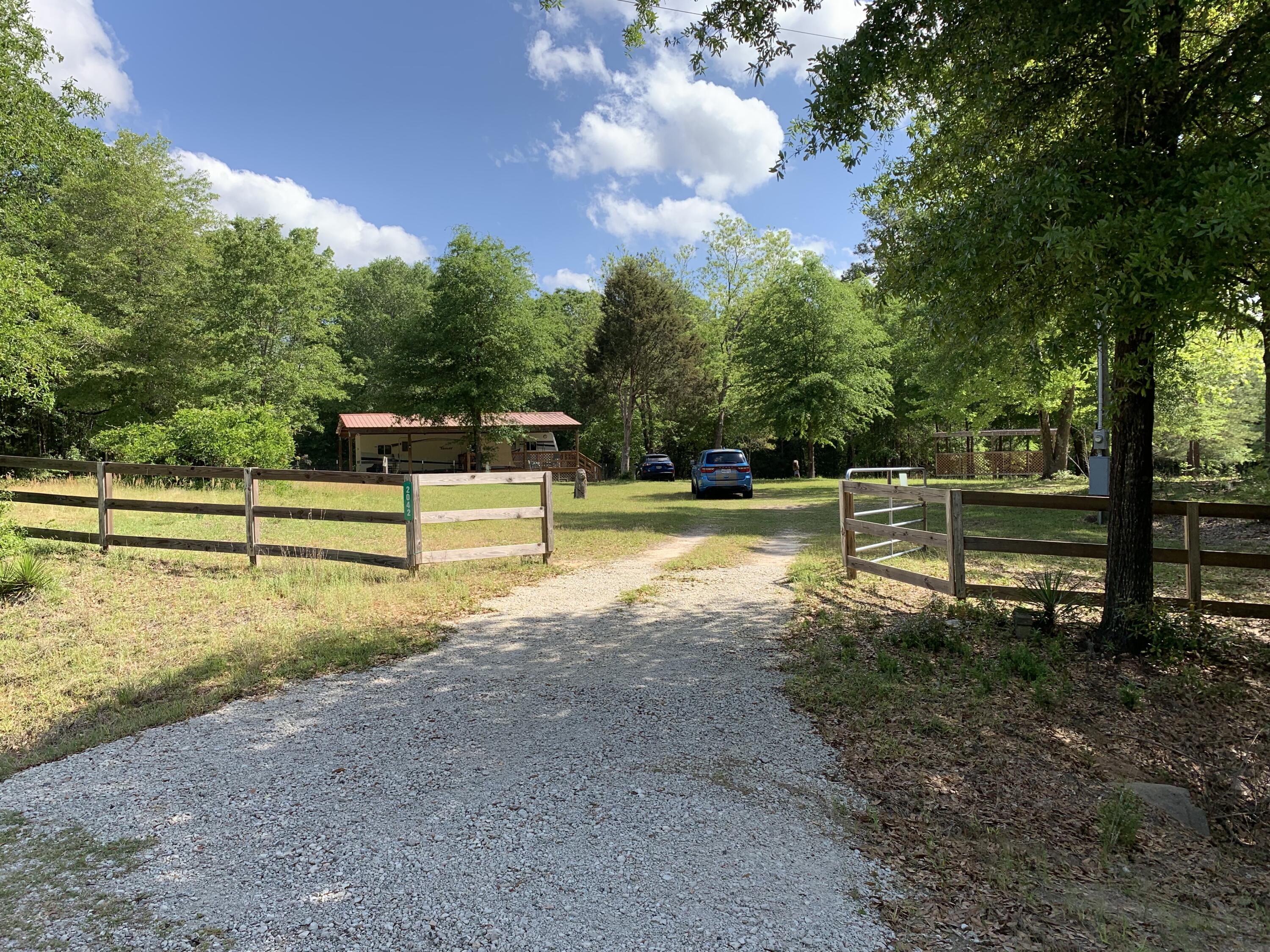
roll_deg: +1.6
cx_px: 635
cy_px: 476
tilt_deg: -0.4
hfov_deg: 67.3
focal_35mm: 26
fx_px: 954
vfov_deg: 53.1
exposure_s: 1/1220
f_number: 1.8
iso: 25
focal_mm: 4.25
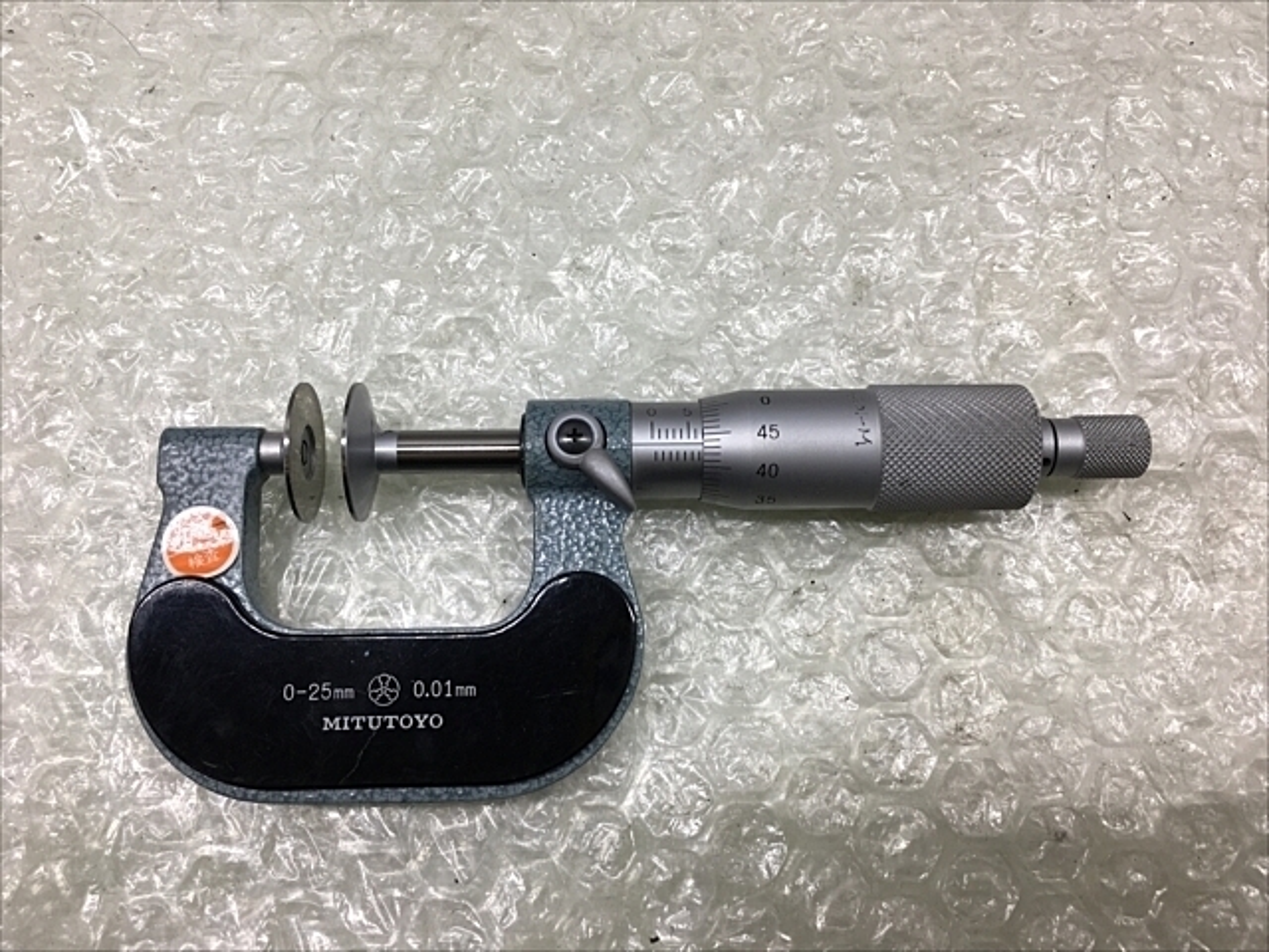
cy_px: 476
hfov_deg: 61.7
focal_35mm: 29
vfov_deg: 48.2
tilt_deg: -74.5
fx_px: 1063
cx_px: 634
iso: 32
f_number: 2.2
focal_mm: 4.15
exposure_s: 1/120
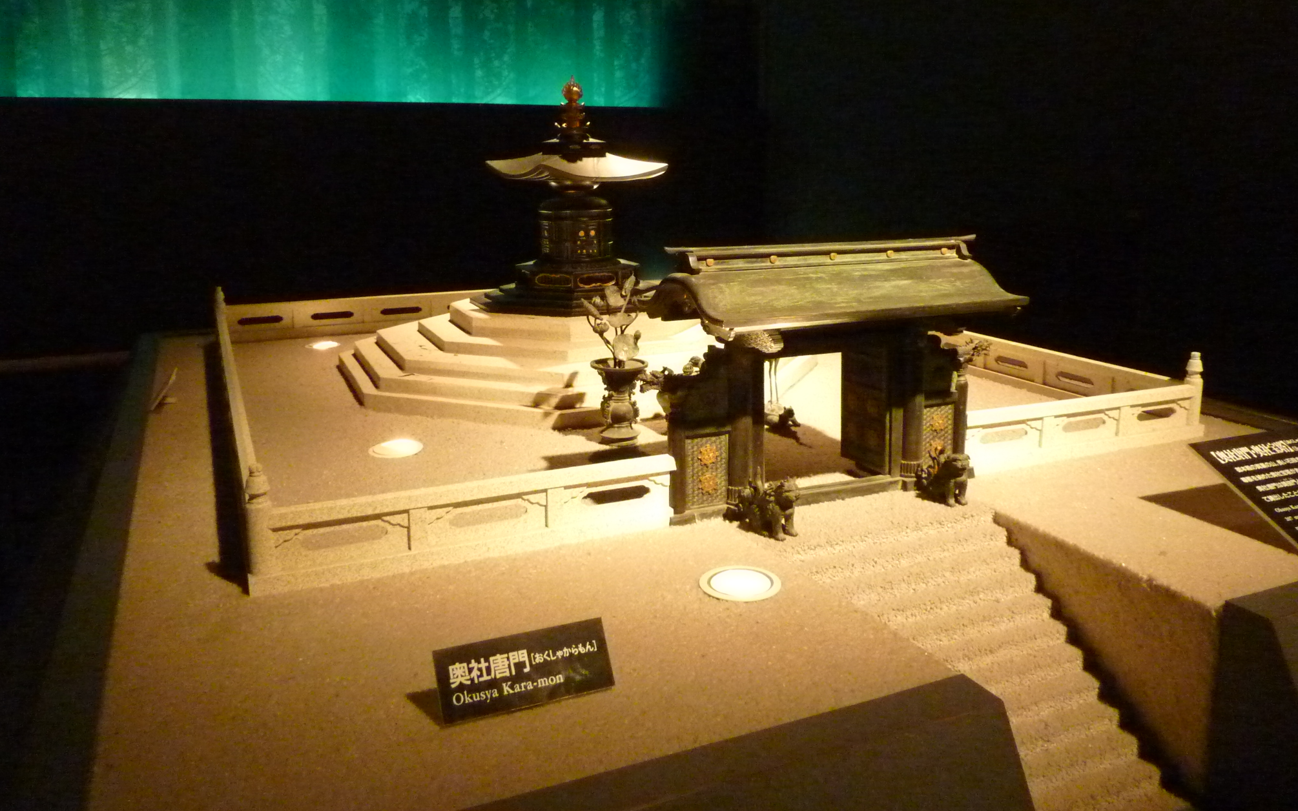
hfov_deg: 68.4
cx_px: 647
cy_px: 316
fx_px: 955
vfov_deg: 45.7
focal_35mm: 27
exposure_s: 1/25
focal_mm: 4.1
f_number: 3.3
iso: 800
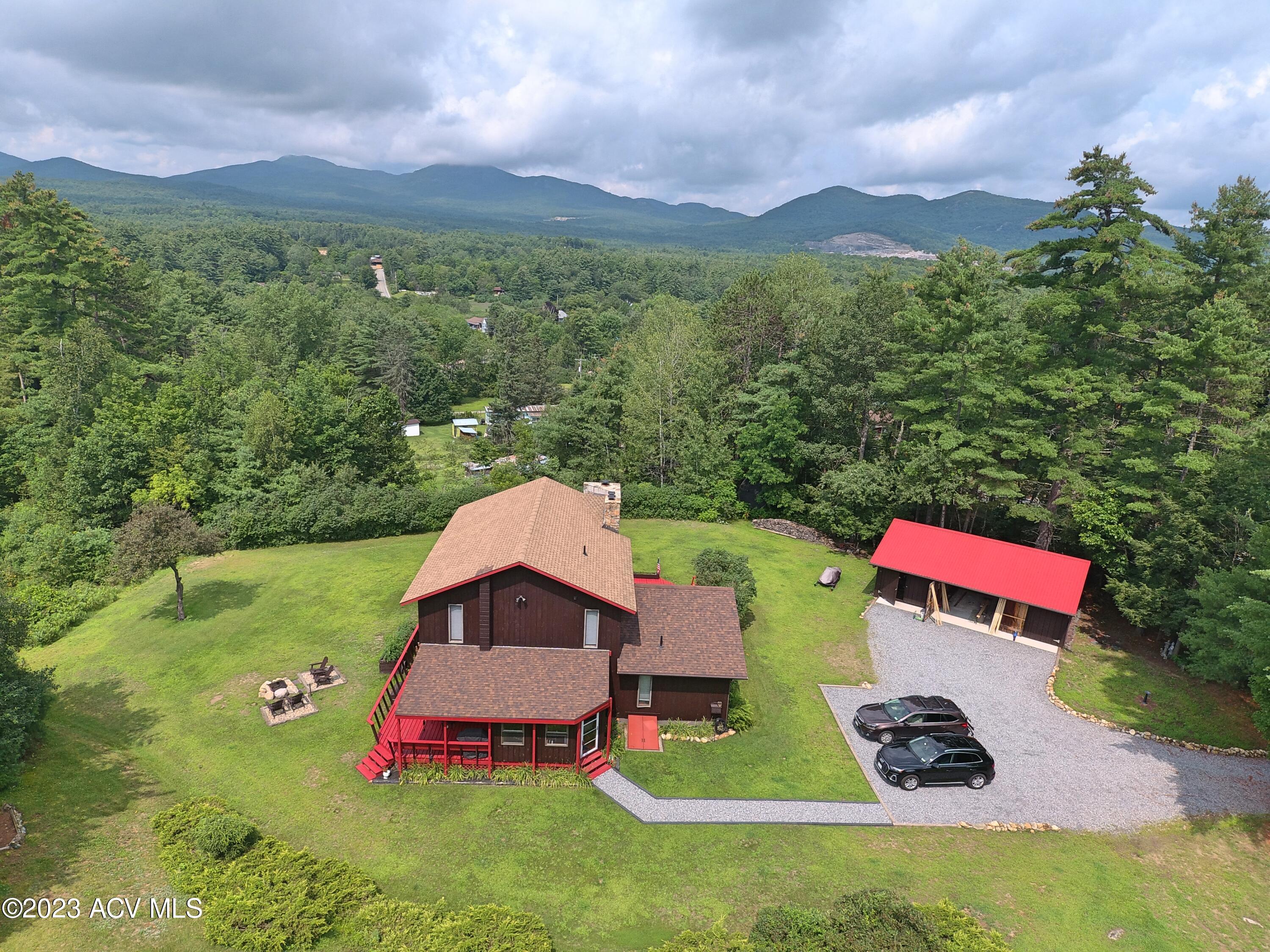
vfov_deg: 74.7
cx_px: 635
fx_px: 624
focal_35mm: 17
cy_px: 476
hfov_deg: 91.0
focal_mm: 3.15
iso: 100
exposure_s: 1/782
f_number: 2.8
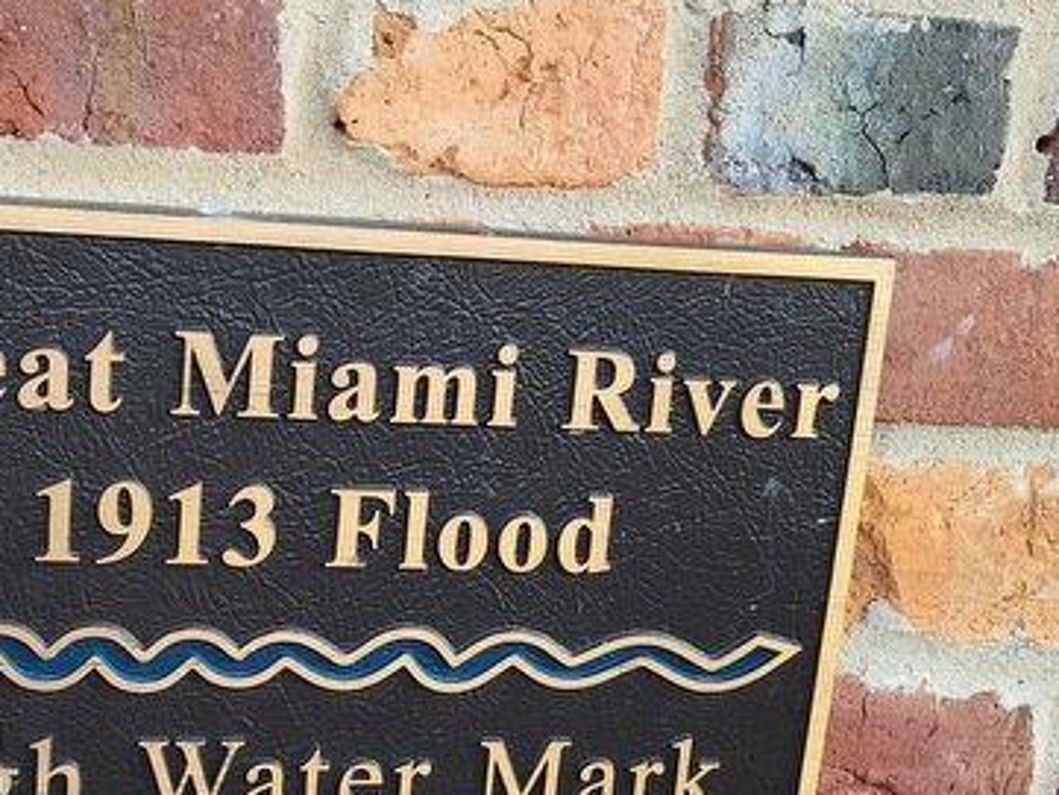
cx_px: 217
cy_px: 578
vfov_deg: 28.2
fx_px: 1561
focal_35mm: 51
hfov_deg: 36.3
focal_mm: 5.56
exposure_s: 1/200
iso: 145
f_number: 1.8
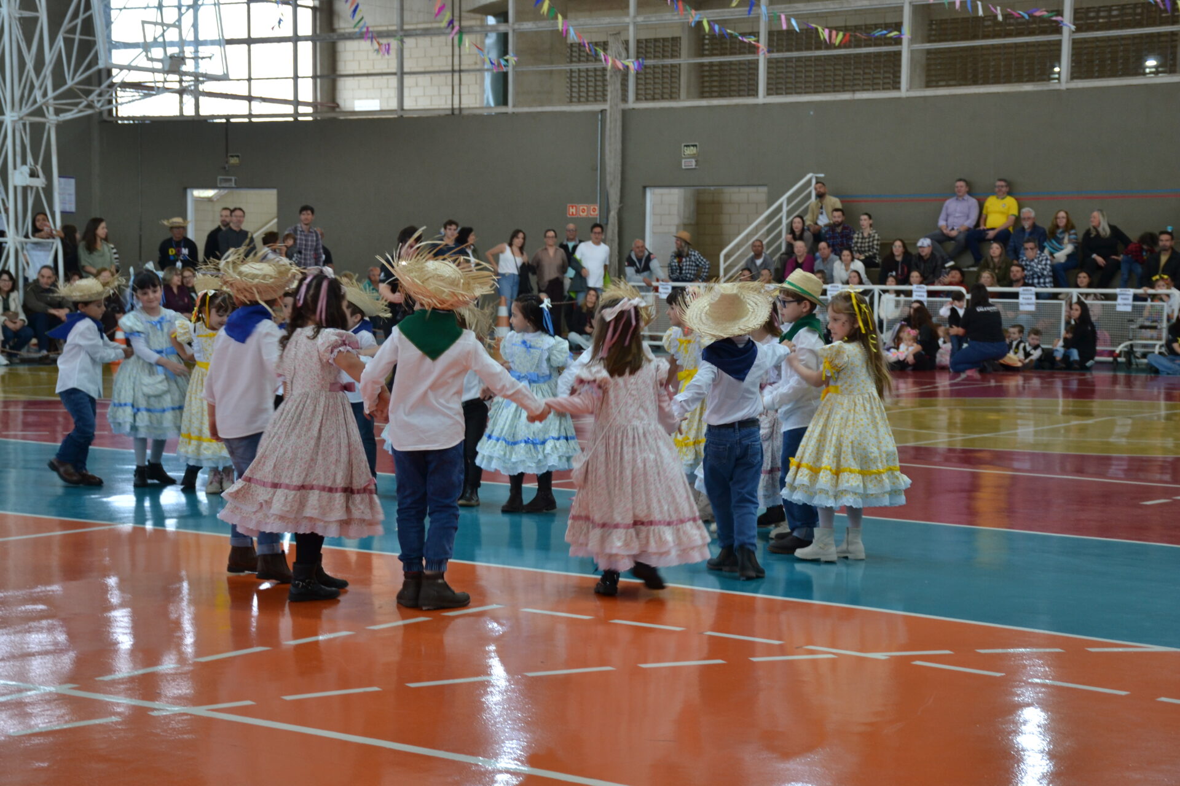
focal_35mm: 68
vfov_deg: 20.2
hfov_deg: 29.9
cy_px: 393
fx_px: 2212
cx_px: 590
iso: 400
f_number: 4.5
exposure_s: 1/50
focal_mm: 45
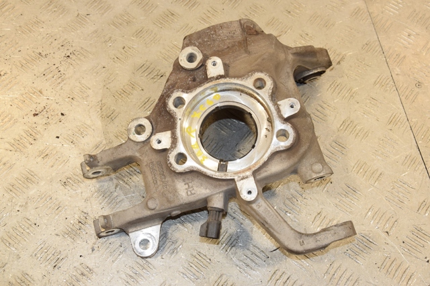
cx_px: 215
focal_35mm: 45
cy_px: 143
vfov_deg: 29.8
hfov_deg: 43.6
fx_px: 537
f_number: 9
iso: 800
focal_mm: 30
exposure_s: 1/200
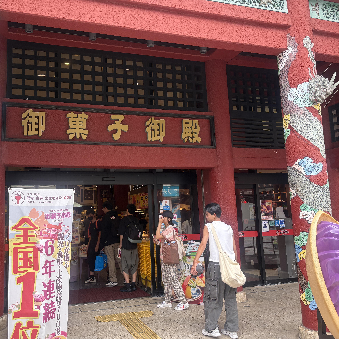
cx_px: 126
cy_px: 169
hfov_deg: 52.0
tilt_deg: +7.7
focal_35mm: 31
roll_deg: +2.3
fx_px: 343
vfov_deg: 52.5
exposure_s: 1/232
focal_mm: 5.96
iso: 40
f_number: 1.6
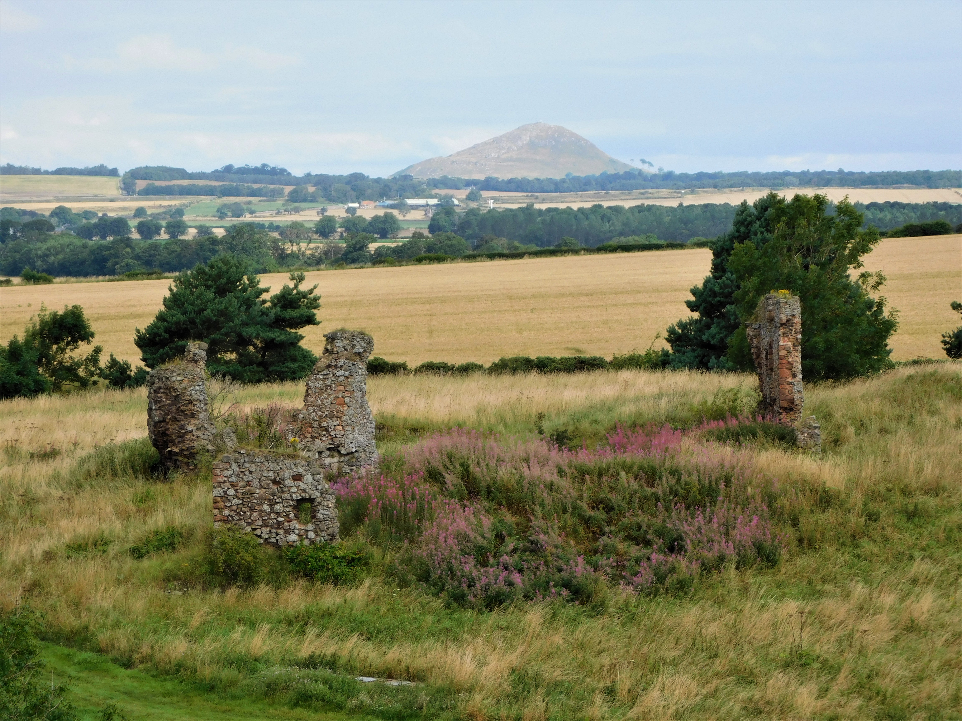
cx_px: 481
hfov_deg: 14.7
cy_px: 360
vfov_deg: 11.1
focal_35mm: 134
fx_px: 3724
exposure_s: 1/400
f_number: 5
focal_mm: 23.7
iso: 125
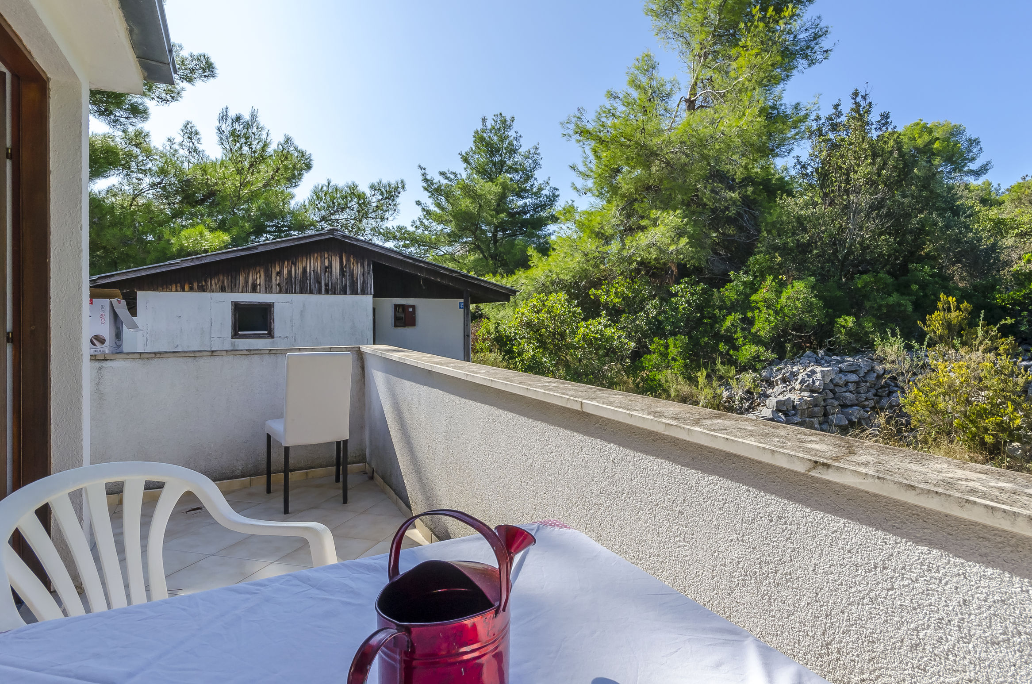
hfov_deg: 89.8
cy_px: 301
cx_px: 566
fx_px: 515
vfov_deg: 66.9
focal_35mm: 18
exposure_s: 1/250
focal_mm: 10
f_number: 11
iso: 250
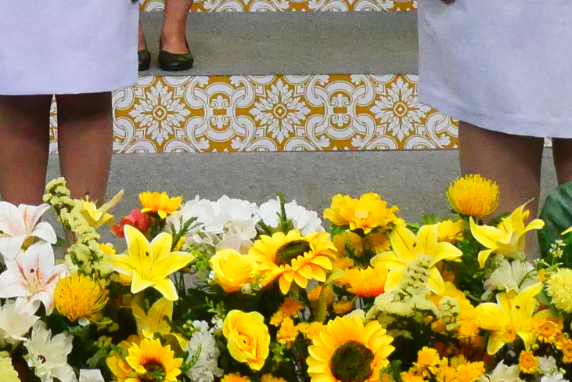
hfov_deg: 10.8
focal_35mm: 188
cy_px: -492
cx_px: -2
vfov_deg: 7.0
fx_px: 2988
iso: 3200
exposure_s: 1/320
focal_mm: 18
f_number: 7.1
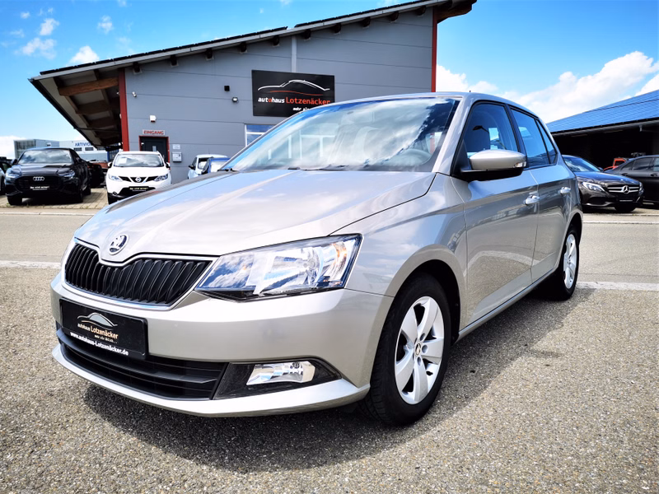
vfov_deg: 51.4
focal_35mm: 27
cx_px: 330
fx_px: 514
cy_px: 247
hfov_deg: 65.3
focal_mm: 5.58
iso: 50
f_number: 1.8
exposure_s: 1/1504
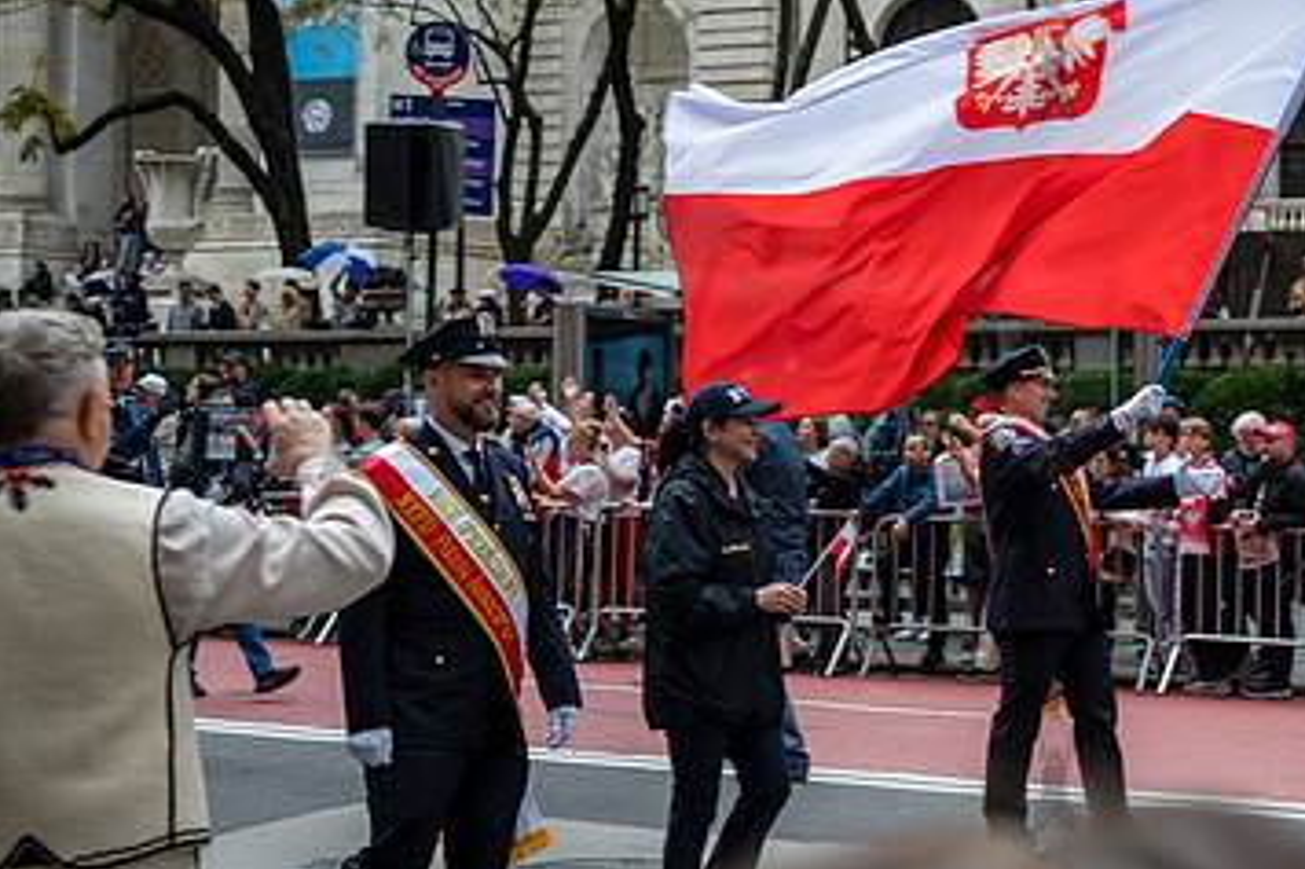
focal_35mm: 74
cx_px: 1007
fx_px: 2681
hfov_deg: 26.9
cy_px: 266
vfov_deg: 18.3
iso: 100
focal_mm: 36
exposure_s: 1/160
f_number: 3.5
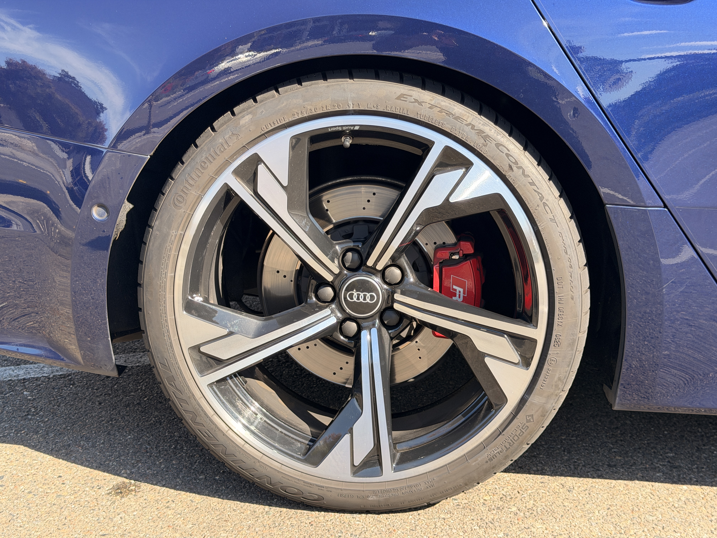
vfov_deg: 30.3
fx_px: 994
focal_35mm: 48
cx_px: 358
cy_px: 269
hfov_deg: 39.7
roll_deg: +1.5
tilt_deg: -10.7
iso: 80
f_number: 1.78
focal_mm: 6.76
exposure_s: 1/917
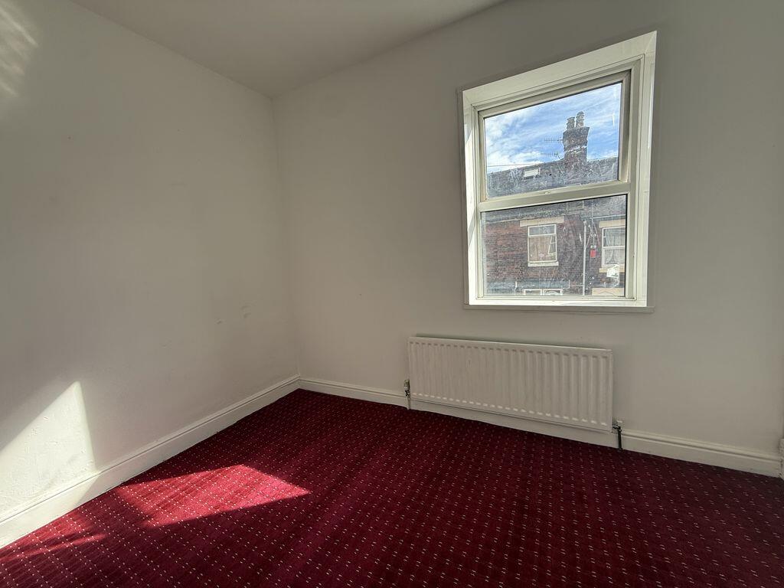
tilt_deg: -6.1
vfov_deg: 85.7
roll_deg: +3.5
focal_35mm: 14
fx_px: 317
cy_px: 294
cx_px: 392
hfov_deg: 102.1
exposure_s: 1/340
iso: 50
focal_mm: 2.22
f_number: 2.2
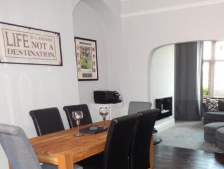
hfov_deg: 49.0
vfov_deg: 37.7
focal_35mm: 37
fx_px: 240
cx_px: 154
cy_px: 128
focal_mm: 4
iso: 200
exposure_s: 1/30
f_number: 3
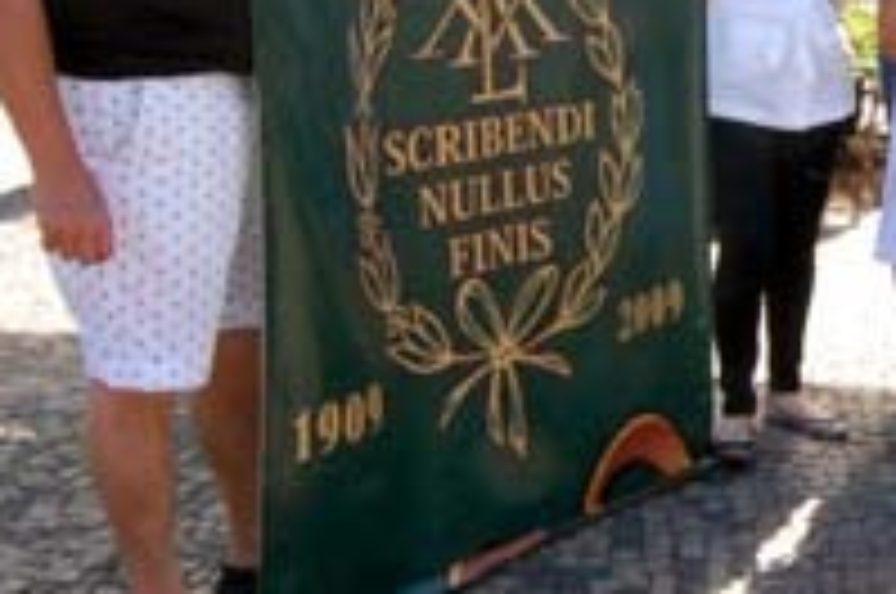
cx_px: 1018
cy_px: 117
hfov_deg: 26.9
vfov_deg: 19.7
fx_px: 1690
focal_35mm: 68
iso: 1600
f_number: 22
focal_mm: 18
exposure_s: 1/60
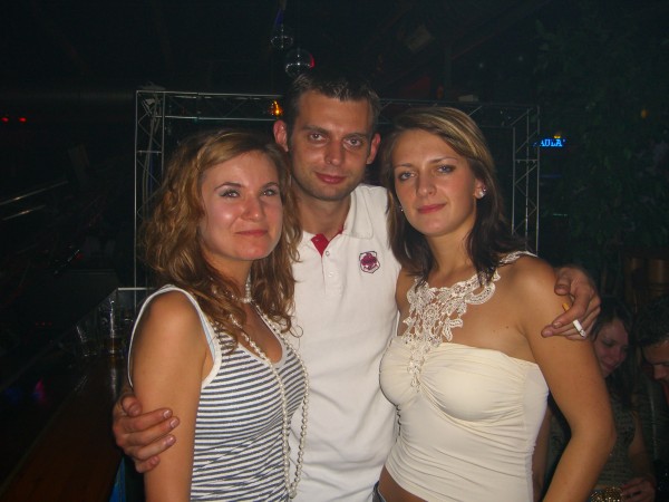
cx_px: 334
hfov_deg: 49.0
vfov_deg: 37.7
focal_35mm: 38
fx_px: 734
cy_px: 251
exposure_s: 1/60
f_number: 2.8
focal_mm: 7.9
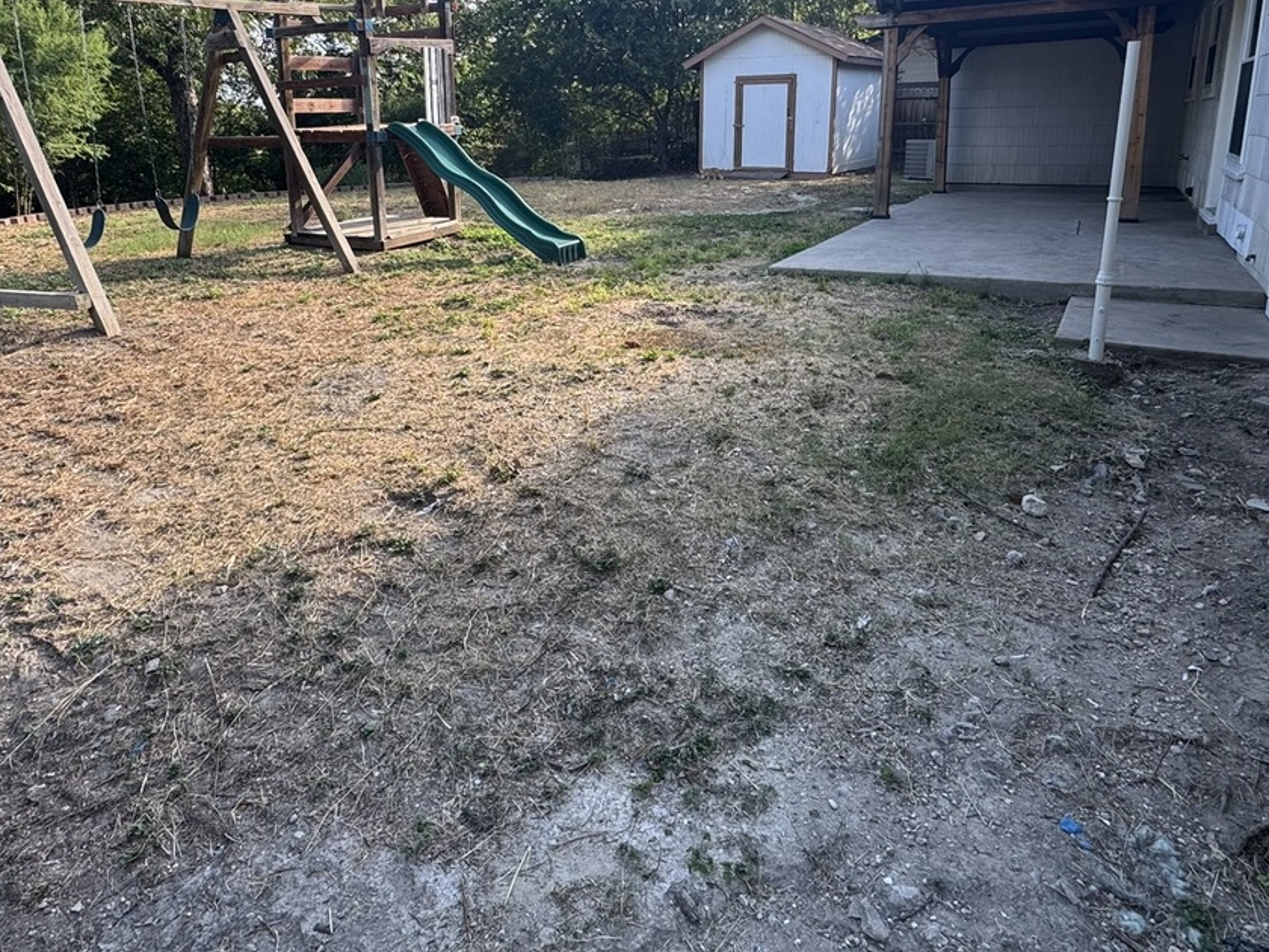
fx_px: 880
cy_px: 304
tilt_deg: -12.9
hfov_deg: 71.5
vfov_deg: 55.4
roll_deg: +0.7
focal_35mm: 24
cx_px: 595
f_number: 2.2
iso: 40
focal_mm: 2.22
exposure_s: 1/308
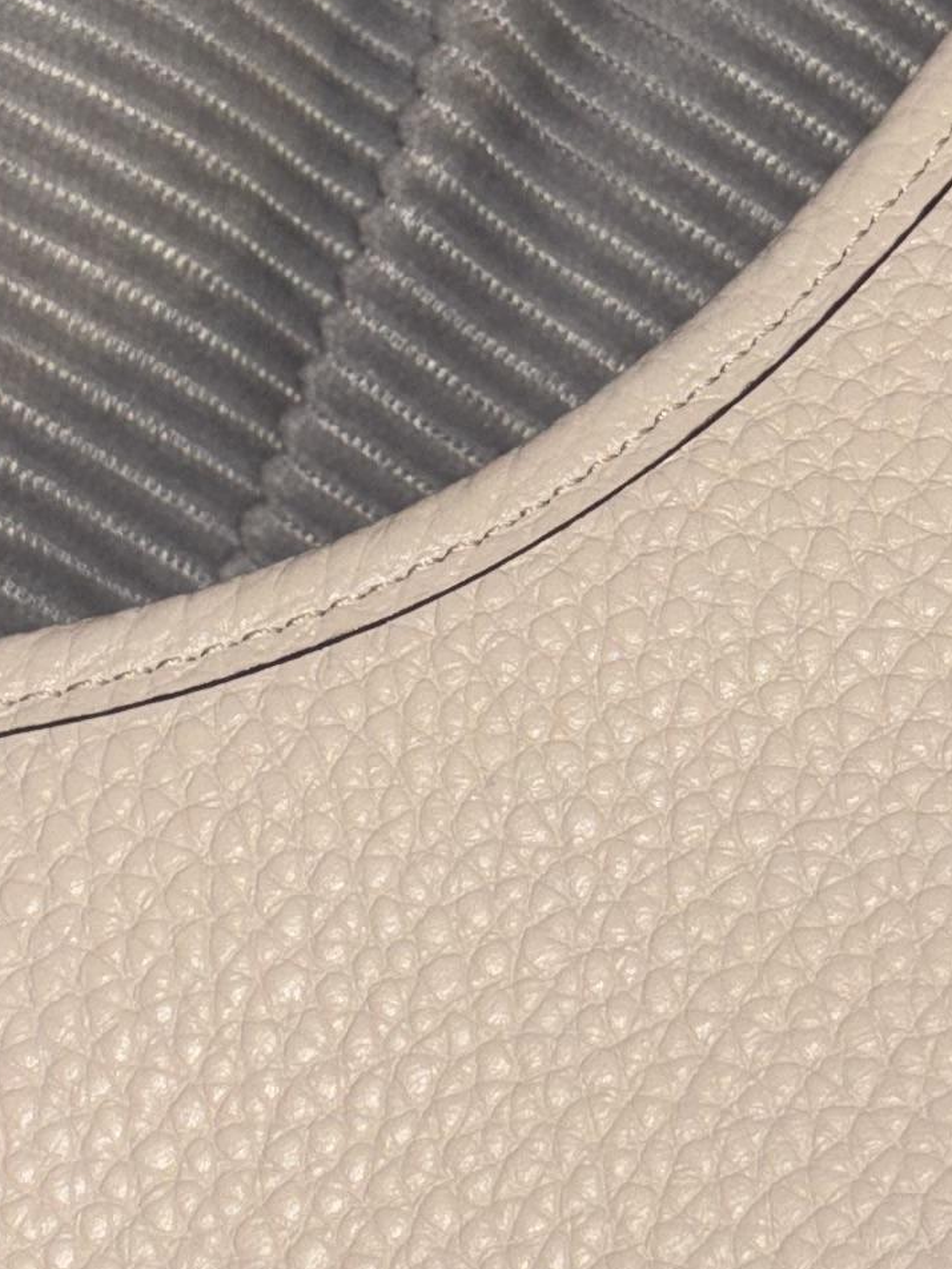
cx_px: 656
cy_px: 405
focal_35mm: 110
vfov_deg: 17.8
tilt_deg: -79.2
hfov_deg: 13.4
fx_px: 4033
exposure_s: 1/29
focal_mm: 5.96
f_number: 1.6
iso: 32
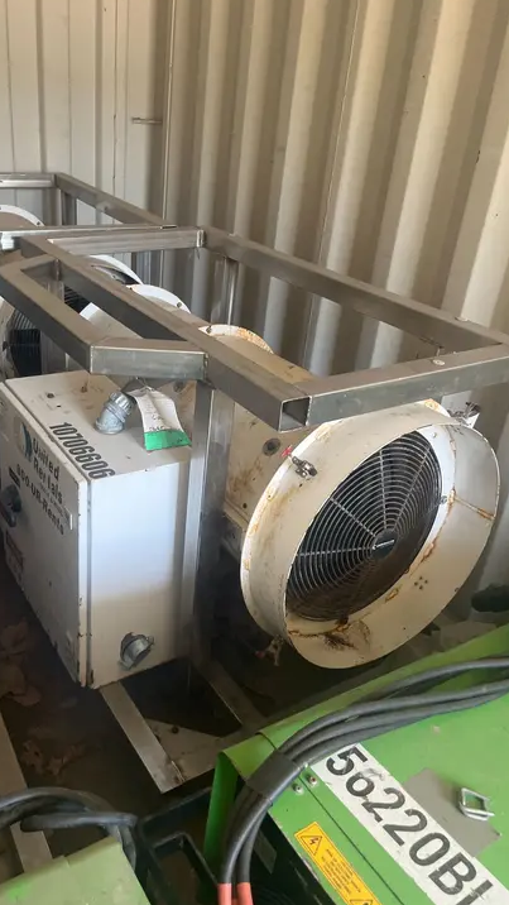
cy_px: 446
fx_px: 695
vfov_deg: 66.1
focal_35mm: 29
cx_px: 176
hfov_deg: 39.8
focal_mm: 5.1
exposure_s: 1/60
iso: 200
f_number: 1.6
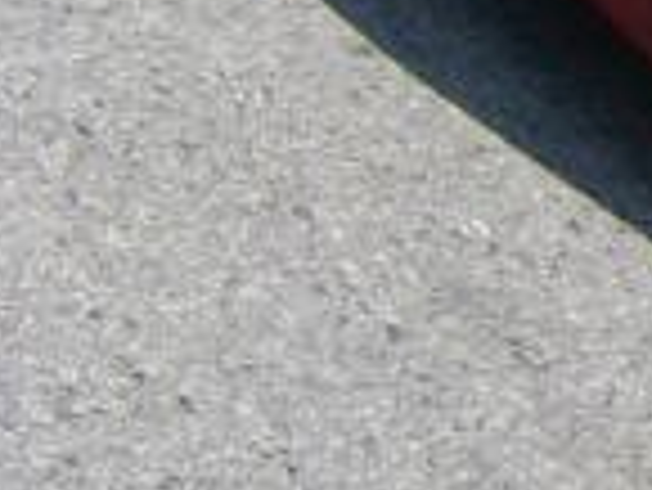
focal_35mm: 255
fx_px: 4807
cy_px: -281
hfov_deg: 6.9
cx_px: 2050
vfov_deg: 5.8
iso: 100
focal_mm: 6
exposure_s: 1/442
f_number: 4.7
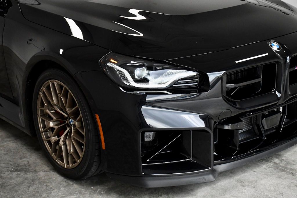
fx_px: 520
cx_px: 148
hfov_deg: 31.9
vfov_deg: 21.6
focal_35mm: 63
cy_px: 99
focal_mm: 42
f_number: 5.6
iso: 2500
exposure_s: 1/1250
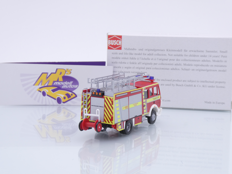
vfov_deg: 18.7
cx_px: 116
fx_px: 529
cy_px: 87
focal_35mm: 79
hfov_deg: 24.7
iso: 80
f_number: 4.7
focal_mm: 14.1
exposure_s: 1/160
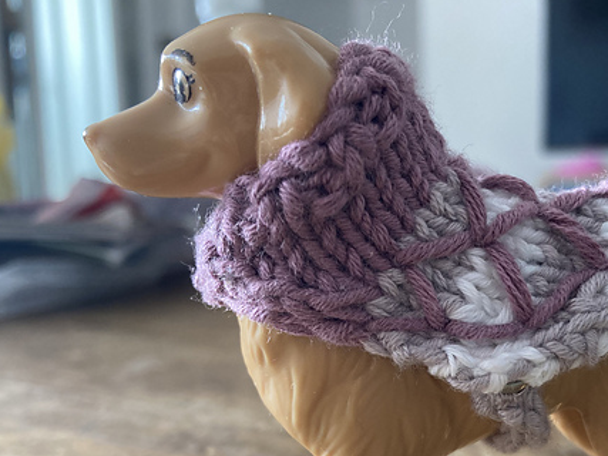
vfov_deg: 33.7
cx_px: 426
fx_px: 737
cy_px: 333
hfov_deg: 43.9
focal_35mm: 42
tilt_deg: -9.8
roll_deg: +0.1
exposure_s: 1/60
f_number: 1.8
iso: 160
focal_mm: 3.99
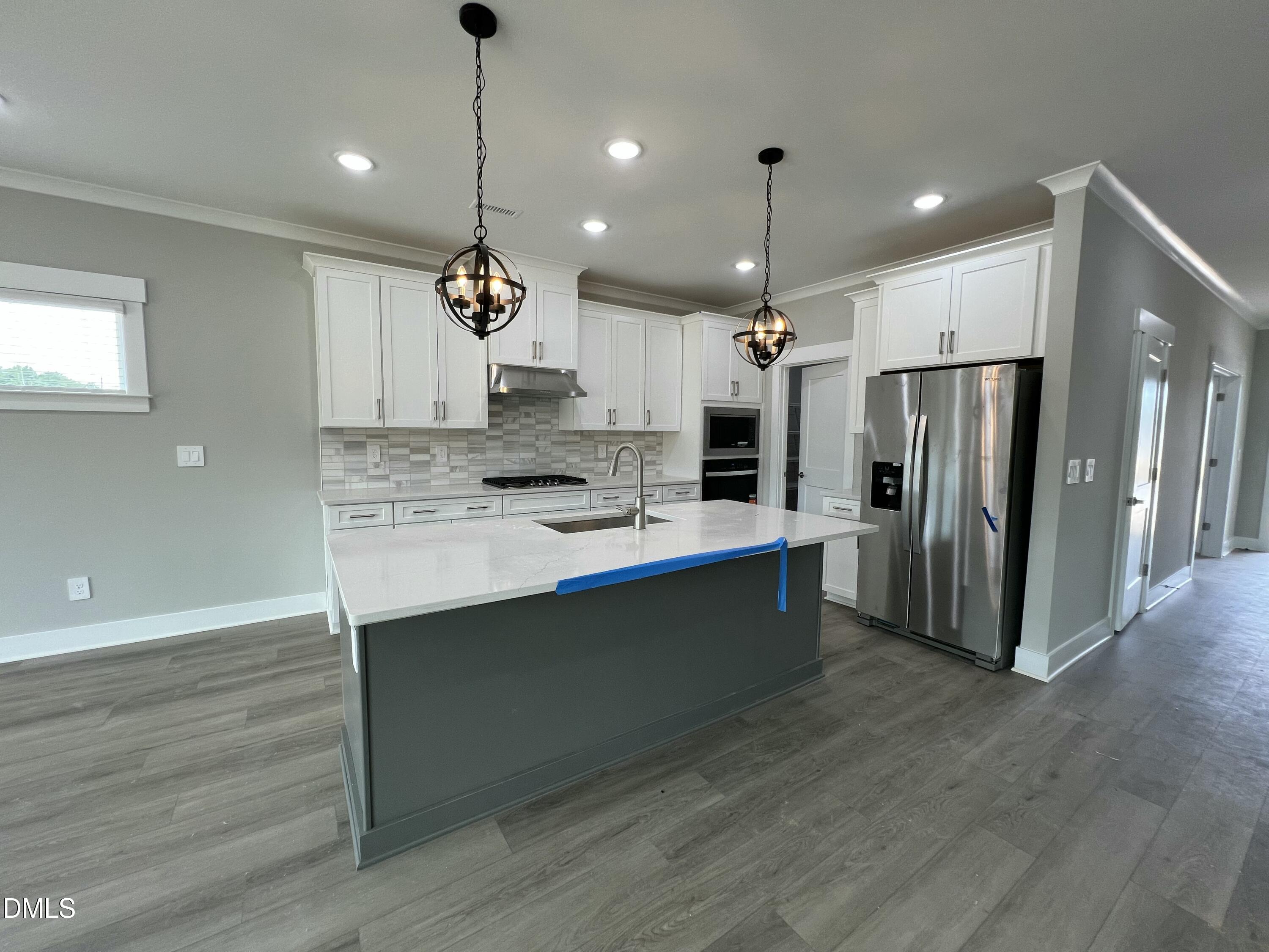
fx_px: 477
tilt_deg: -5.2
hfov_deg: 106.2
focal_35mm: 13
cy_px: 476
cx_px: 634
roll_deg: -0.8
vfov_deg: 89.9
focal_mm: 1.57
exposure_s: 1/120
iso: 80
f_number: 1.8
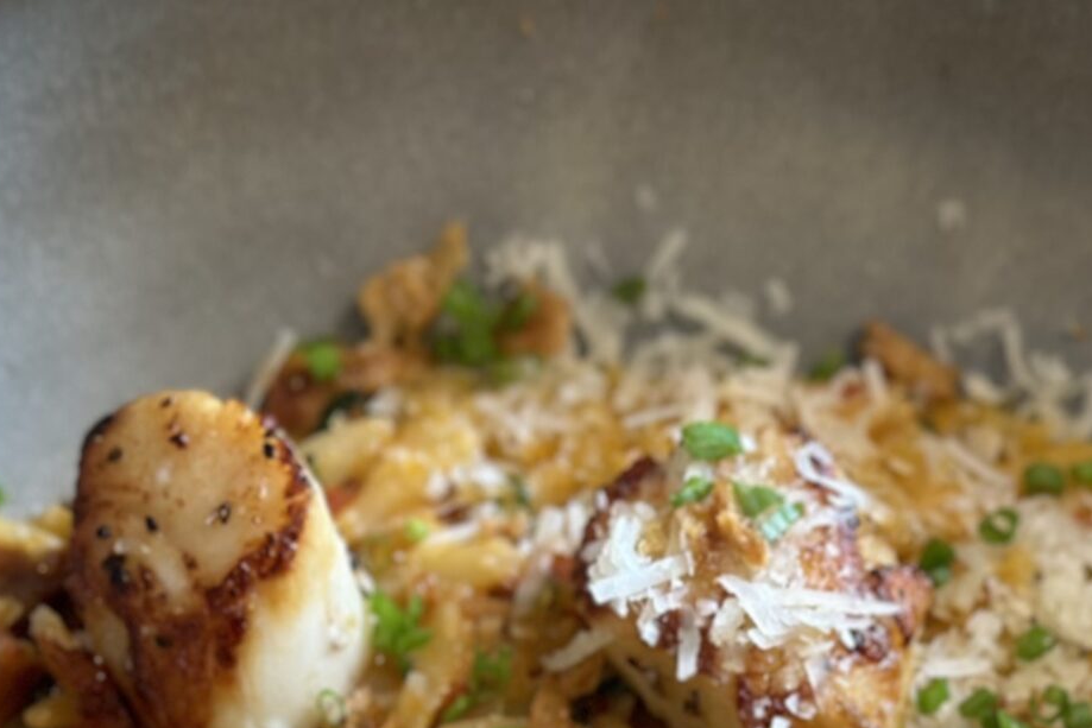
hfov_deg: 14.8
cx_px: 555
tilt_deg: -66.3
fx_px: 4217
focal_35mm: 139
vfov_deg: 9.6
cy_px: 1064
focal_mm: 6.86
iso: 125
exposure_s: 1/50
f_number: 1.78
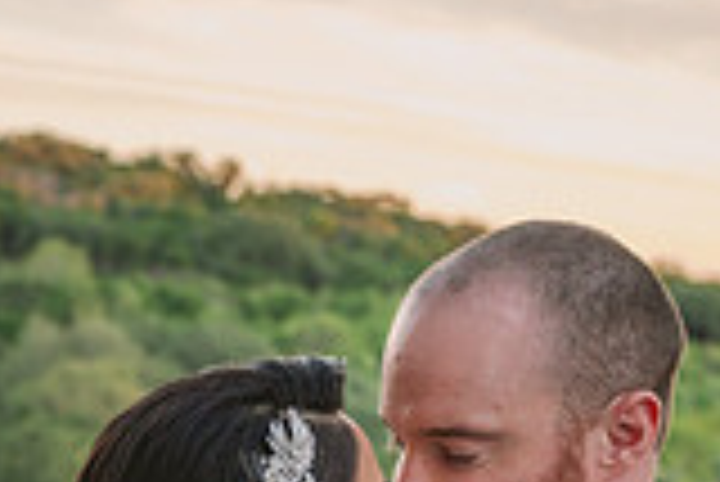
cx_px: -148
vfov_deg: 10.6
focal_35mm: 123
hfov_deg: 16.0
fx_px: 2462
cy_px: 806
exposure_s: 1/160
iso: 160
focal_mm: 30.5
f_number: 2.8
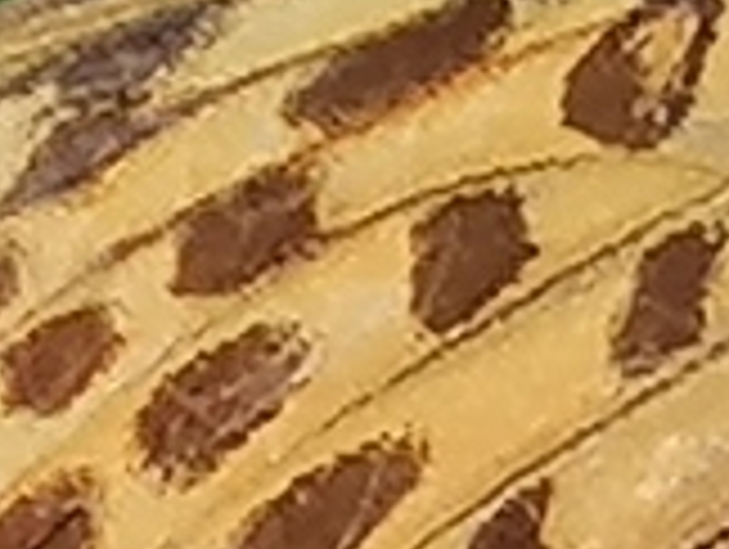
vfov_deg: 2.0
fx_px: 16092
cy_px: 405
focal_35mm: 763
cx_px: 1550
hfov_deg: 2.6
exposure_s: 1/1217
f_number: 1.8
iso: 50
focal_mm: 4.75
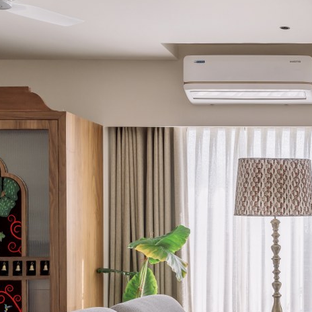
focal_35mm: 68
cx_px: 384
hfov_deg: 23.0
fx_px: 693
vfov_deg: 25.0
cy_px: 247
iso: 160
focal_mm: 29
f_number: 8
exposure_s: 1/25
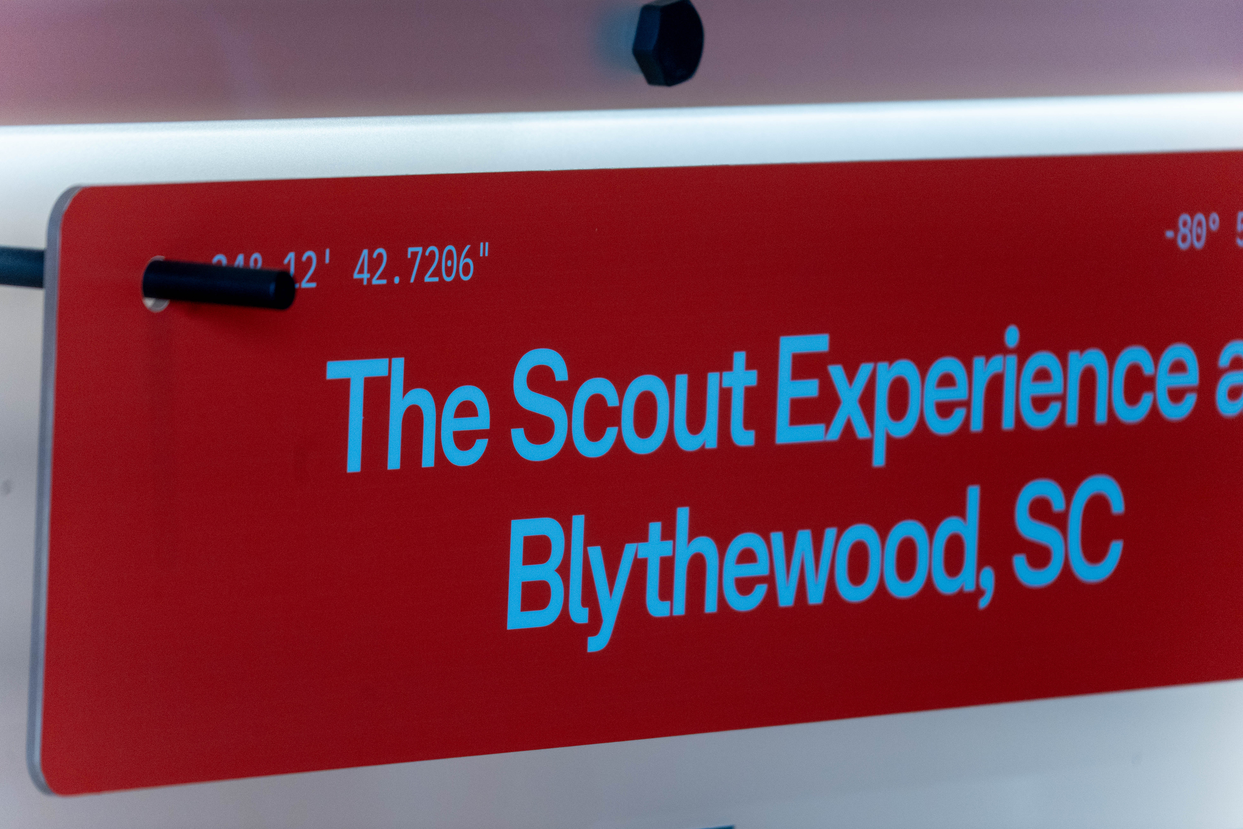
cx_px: 633
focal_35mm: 348
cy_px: 477
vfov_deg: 4.0
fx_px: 12015
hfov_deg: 5.9
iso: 1600
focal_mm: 300
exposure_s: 1/320
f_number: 7.1
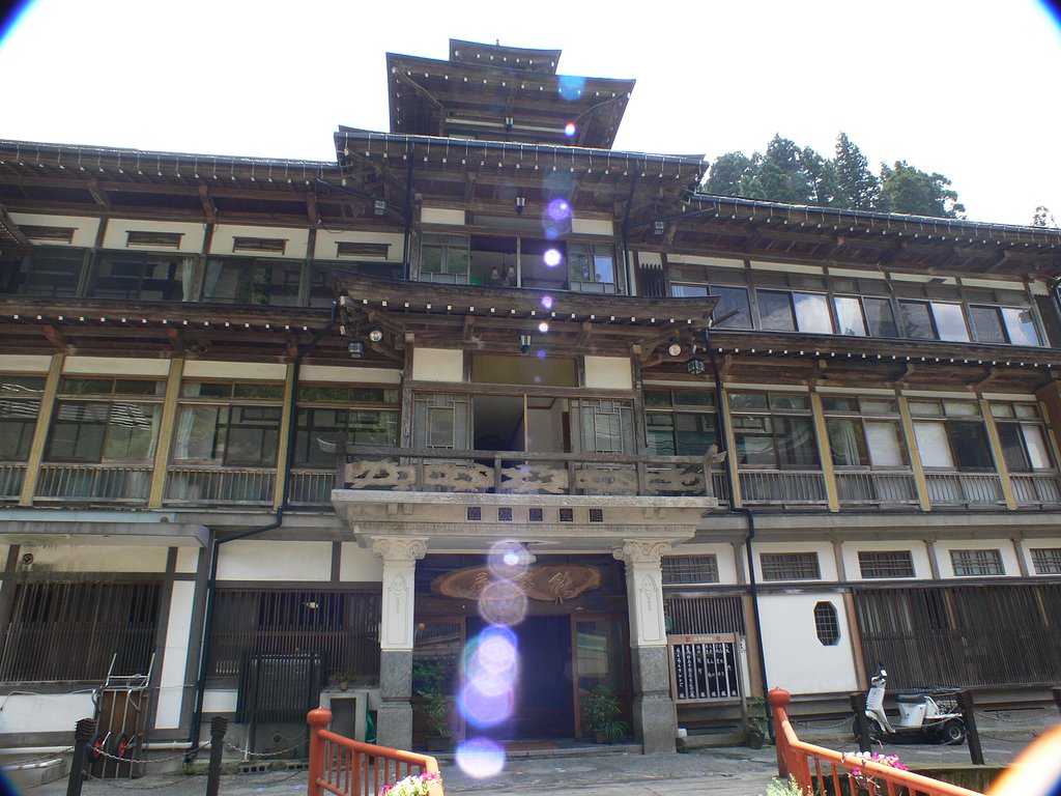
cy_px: 398
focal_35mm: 35
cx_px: 530
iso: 80
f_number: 5
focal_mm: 7.4
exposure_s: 1/100
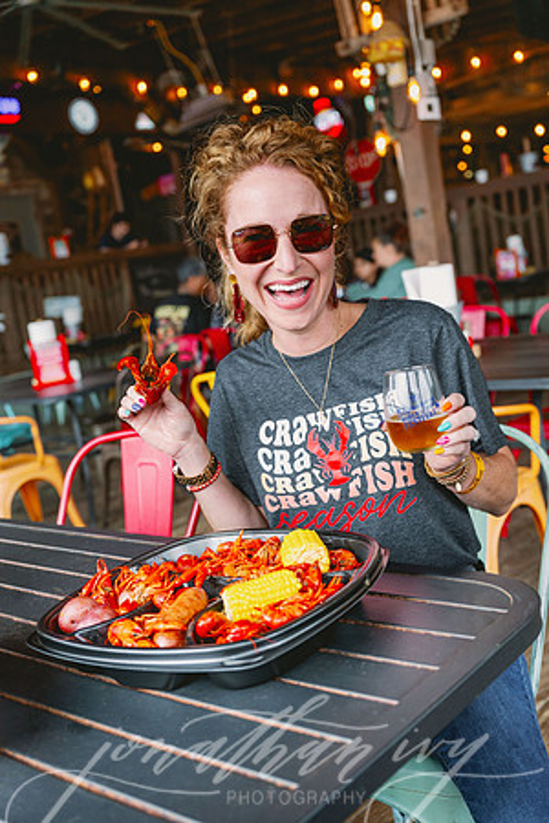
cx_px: 274
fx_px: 892
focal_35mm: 39
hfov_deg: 34.2
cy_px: 412
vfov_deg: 49.6
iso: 400
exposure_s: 1/400
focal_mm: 39
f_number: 3.5
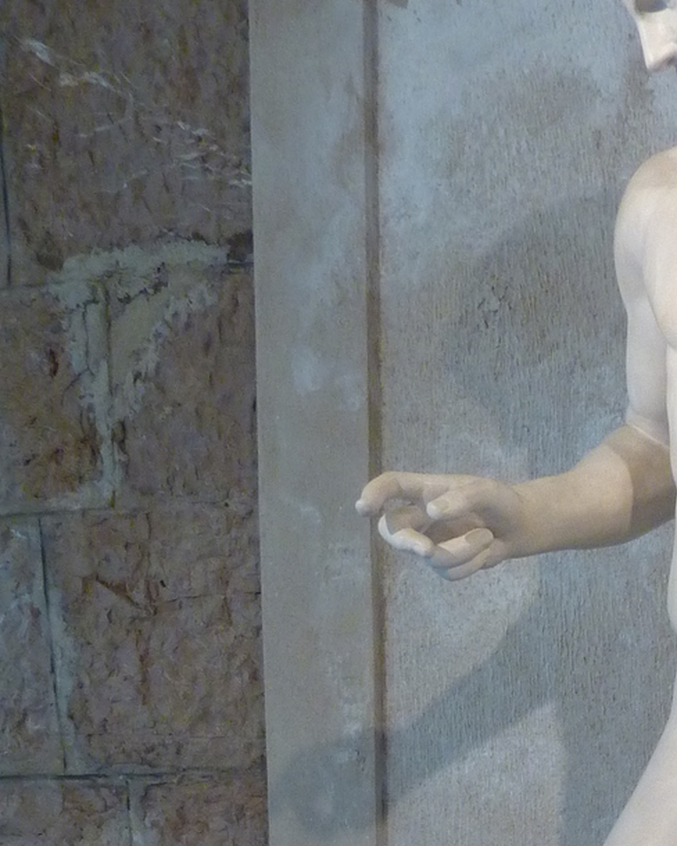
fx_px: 1603
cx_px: 620
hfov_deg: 23.2
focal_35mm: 64
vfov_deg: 27.5
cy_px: 885
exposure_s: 1/30
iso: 250
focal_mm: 4.1
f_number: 3.3
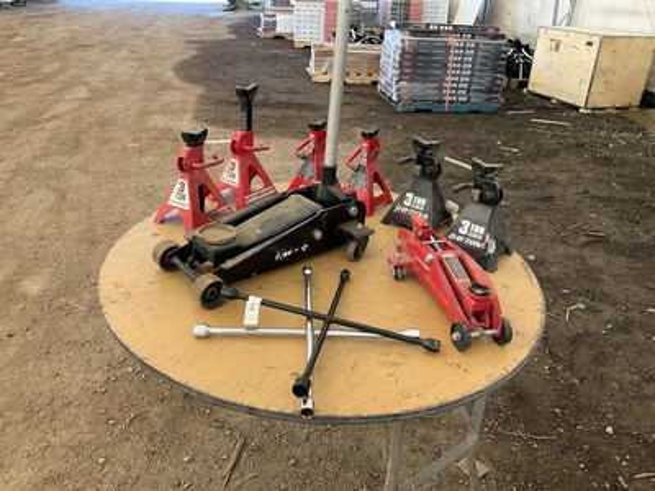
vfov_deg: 48.2
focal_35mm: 29
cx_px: 328
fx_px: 549
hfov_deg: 61.7
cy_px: 246
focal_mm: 3
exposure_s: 1/122
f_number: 1.8
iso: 32
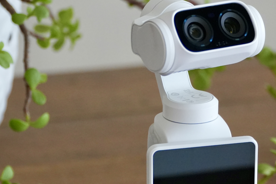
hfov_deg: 11.9
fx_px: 1326
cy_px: 129
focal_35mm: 173
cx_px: 189
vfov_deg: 7.9
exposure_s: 1/160
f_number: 4
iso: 2000
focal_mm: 52
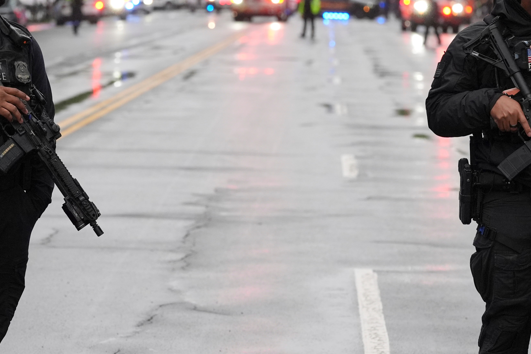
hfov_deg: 11.3
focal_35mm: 182
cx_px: 247
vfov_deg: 7.5
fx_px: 2684
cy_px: 38
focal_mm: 100
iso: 2500
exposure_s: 1/800
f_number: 4.5
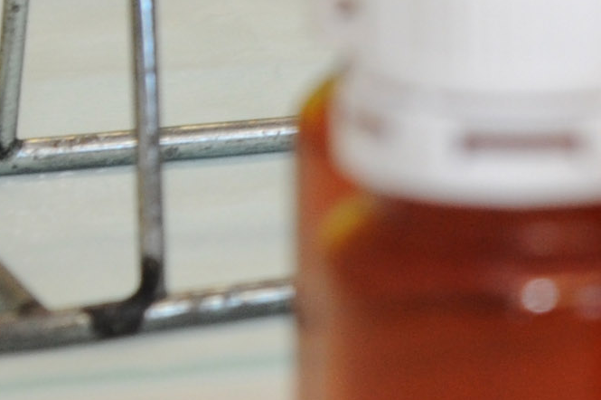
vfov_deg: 4.0
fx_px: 5554
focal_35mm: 333
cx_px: 1302
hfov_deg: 6.0
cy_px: -530
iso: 1000
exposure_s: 1/100
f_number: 6.3
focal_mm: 52
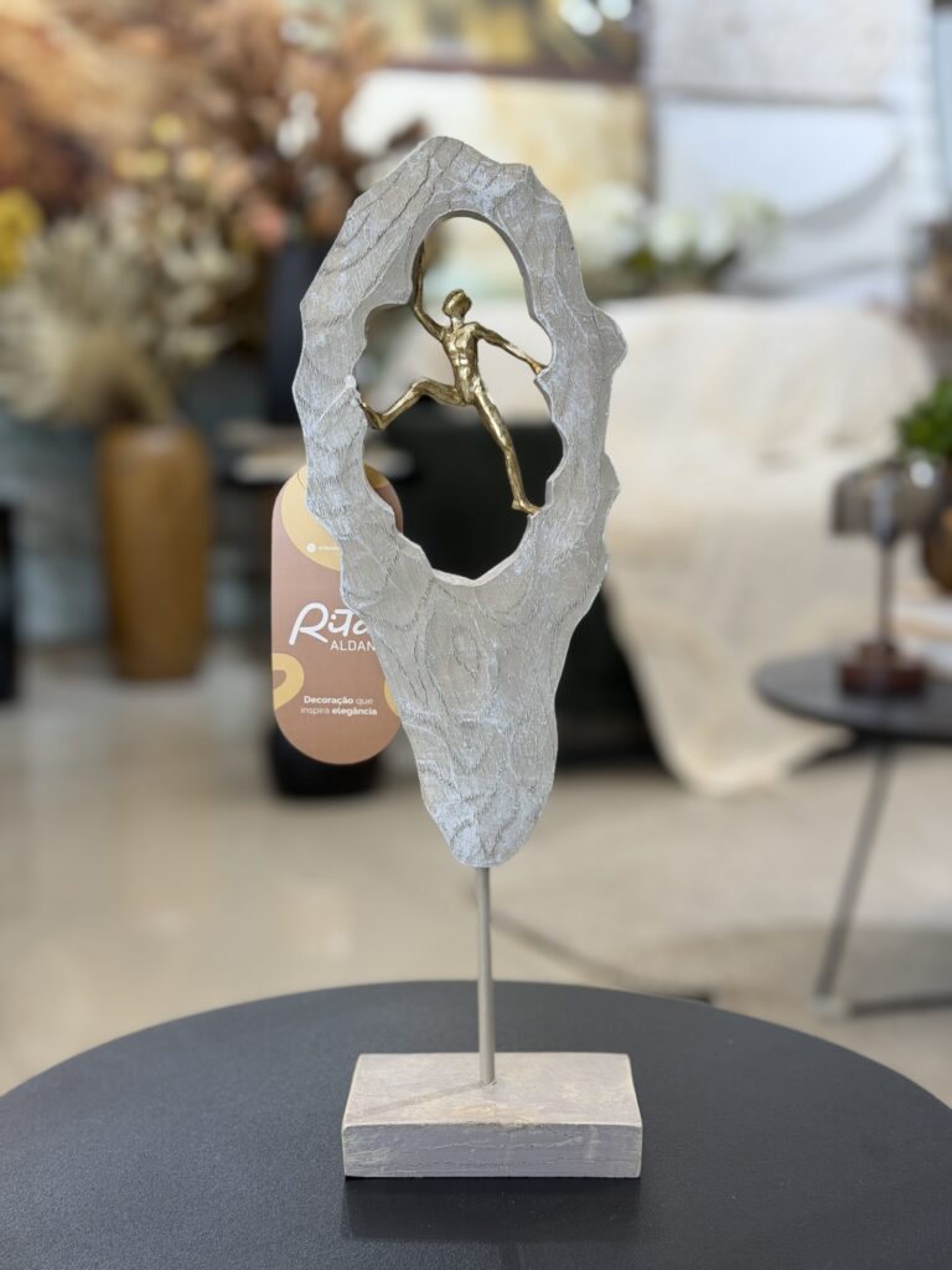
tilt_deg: -8.0
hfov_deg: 30.3
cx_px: 476
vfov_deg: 39.7
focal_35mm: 48
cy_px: 635
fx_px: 1760
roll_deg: +0.6
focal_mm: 6.76
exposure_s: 1/60
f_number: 1.78
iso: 125
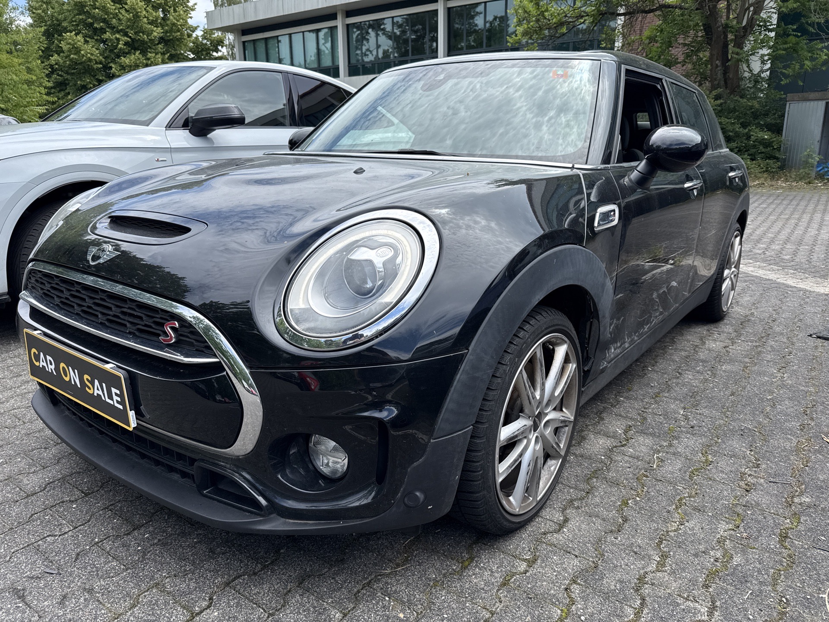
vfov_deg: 56.8
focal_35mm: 24
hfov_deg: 71.6
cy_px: 311
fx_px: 575
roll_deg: +1.1
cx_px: 414
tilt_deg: -15.9
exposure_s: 1/2703
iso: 80
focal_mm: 6.76
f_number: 1.78
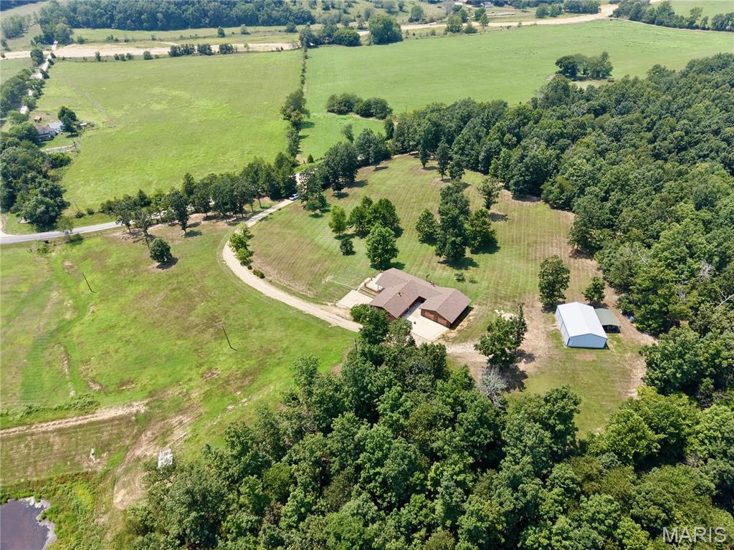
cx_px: 367
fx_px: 509
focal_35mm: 24
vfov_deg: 56.8
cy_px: 275
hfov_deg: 71.6
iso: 240
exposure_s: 1/5000
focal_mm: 8.67
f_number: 1.8
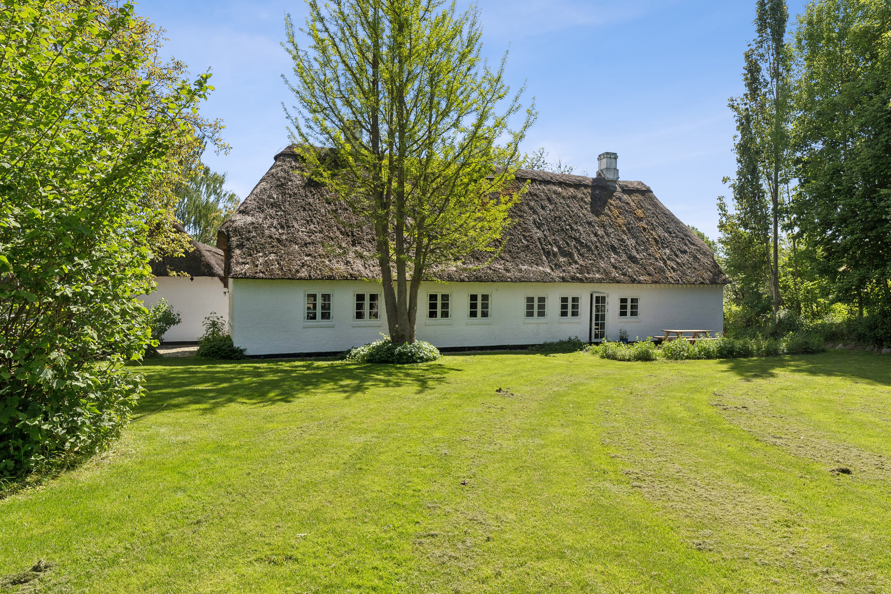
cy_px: 309
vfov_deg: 52.6
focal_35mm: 24
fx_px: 600
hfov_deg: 73.1
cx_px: 457
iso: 250
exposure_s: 1/800
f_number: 8
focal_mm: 15.5
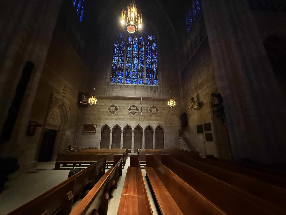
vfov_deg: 85.7
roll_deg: -0.2
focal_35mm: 14
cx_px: 143
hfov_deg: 102.1
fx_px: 116
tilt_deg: +17.1
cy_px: 108
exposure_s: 1/30
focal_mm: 2.22
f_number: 2.2
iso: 2000
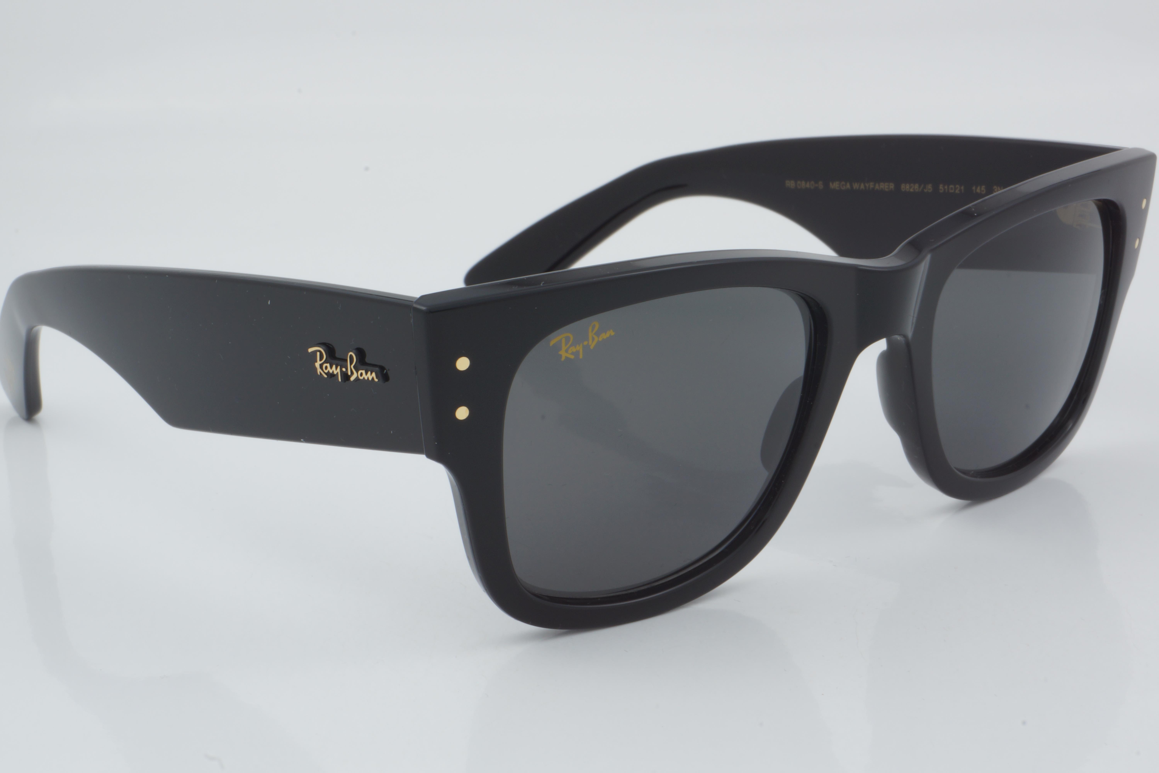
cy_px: 386
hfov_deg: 27.0
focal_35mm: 75
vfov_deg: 18.2
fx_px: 2414
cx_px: 580
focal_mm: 50
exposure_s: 1/3
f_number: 32
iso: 100
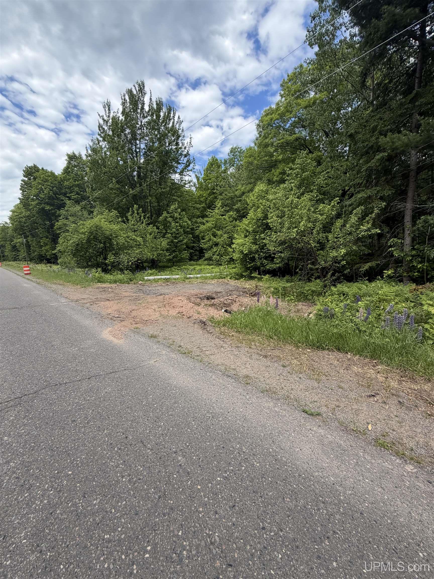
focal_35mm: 14
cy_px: 290
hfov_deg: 85.7
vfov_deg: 102.1
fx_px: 234
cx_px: 217
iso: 40
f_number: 2.2
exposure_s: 1/658
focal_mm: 2.22
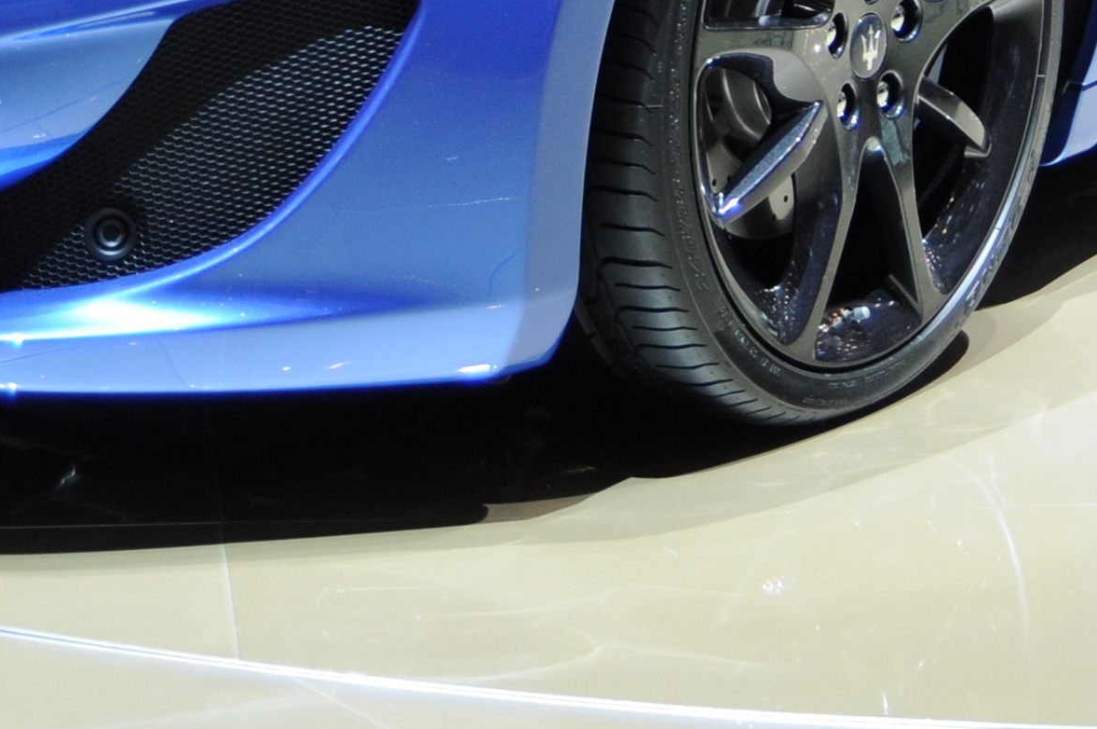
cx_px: 650
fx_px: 4321
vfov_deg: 9.3
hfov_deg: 14.5
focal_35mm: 142
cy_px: -468
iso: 400
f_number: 3.3
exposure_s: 1/90
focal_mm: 26
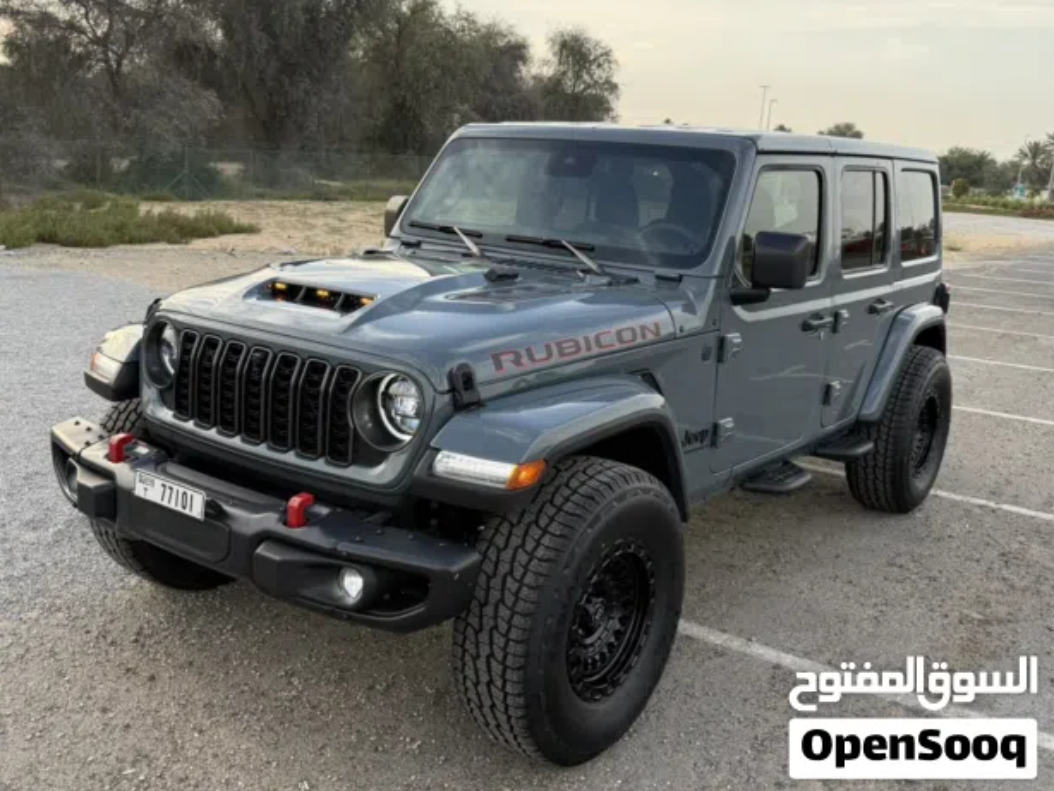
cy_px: 408
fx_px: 762
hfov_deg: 69.4
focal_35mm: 25
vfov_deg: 54.9
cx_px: 530
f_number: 1.78
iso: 100
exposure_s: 1/1060
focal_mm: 6.76
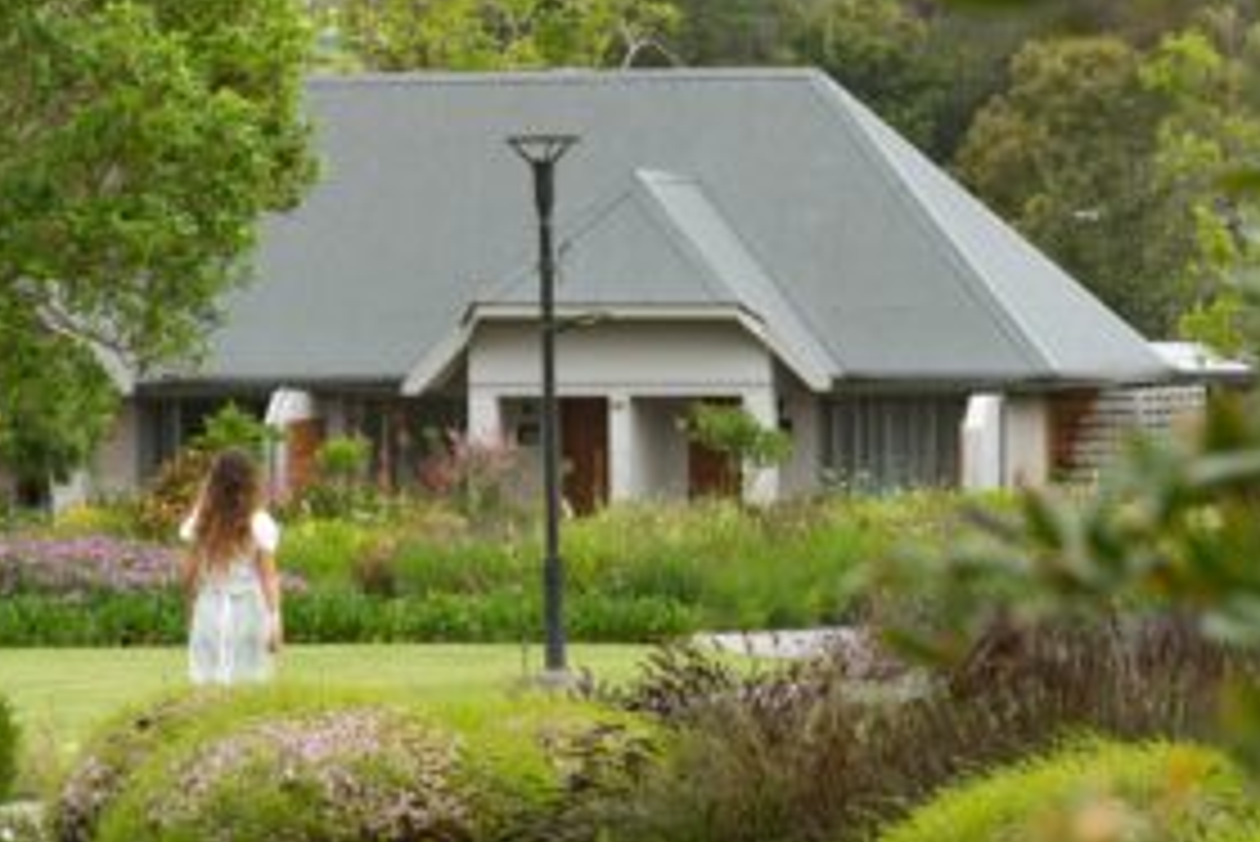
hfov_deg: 9.5
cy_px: 369
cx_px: 310
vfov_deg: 6.3
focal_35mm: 217
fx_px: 7599
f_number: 7.1
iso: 800
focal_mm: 90
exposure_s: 1/160
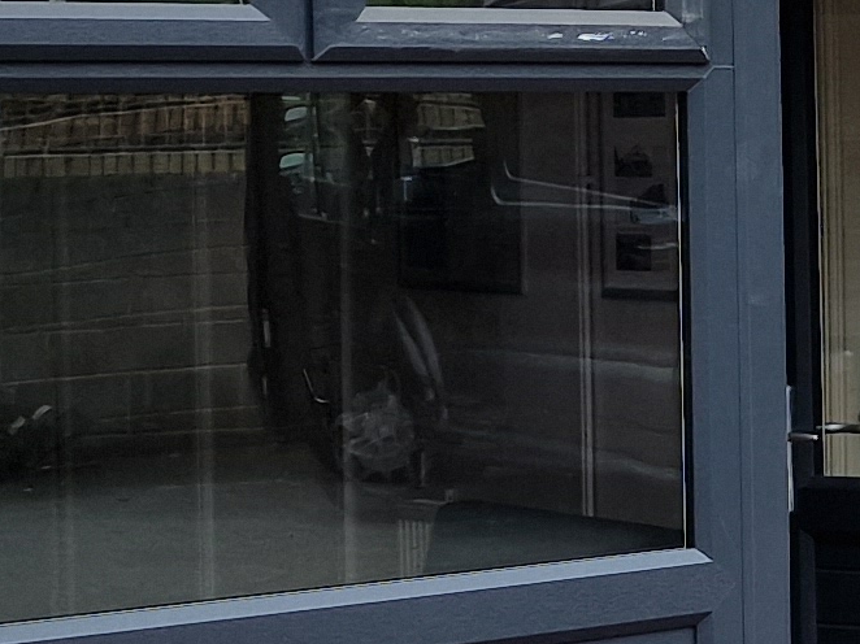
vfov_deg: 10.6
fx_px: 3452
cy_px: 171
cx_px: 1411
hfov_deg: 13.2
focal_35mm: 139
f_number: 1.8
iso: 50
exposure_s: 1/540
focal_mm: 6.4
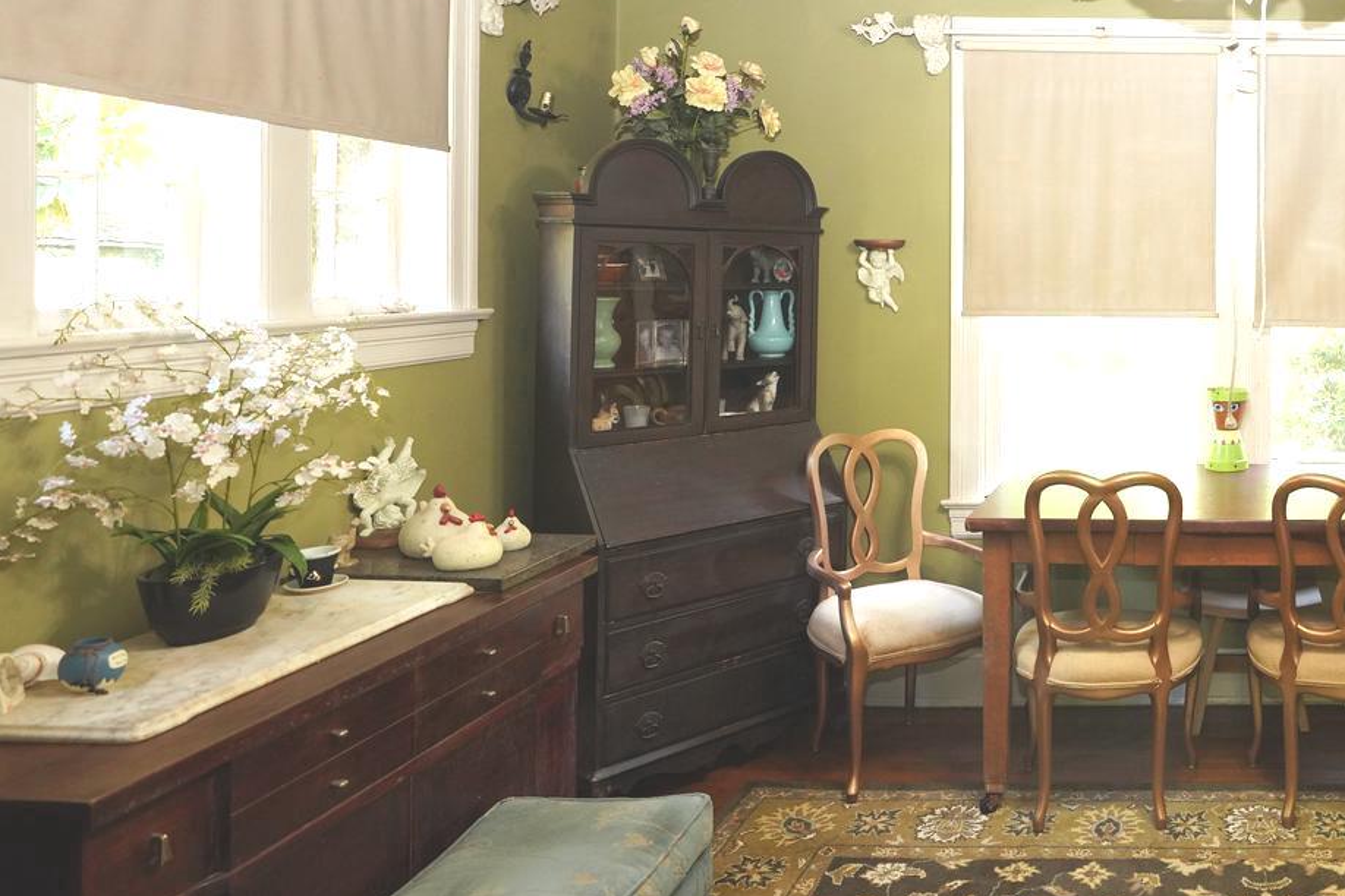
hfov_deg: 54.7
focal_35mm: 29
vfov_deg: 44.1
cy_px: 273
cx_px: 1231
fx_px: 1083
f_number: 2.8
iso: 2000
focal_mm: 13
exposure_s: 1/160
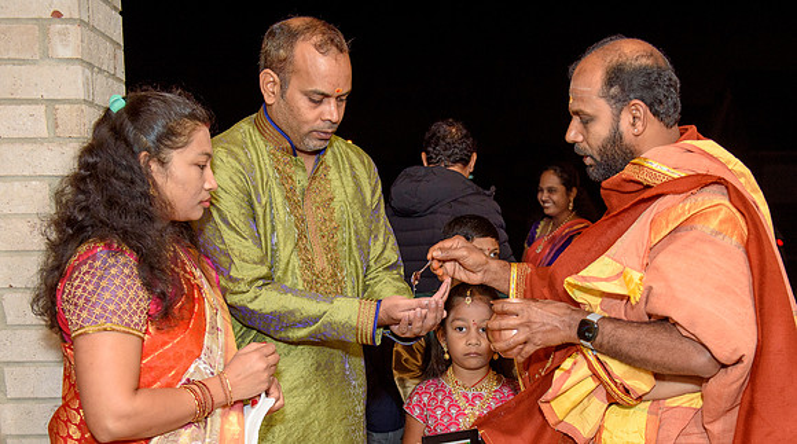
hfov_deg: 45.5
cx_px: 450
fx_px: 949
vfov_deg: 25.9
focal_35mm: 45
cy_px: 349
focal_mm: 32
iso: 640
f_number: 3.5
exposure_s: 1/160
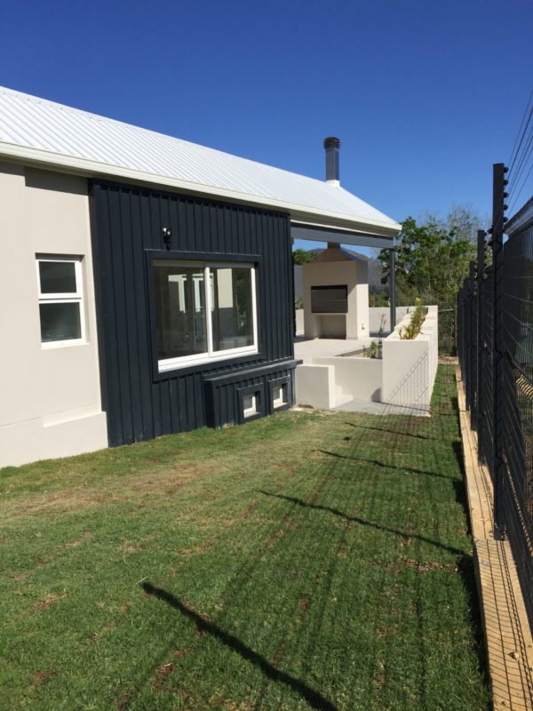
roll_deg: +2.4
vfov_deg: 61.7
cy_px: 356
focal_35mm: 29
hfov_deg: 48.2
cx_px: 266
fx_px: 595
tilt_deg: -5.3
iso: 32
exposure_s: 1/3968
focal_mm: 4.15
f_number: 2.2
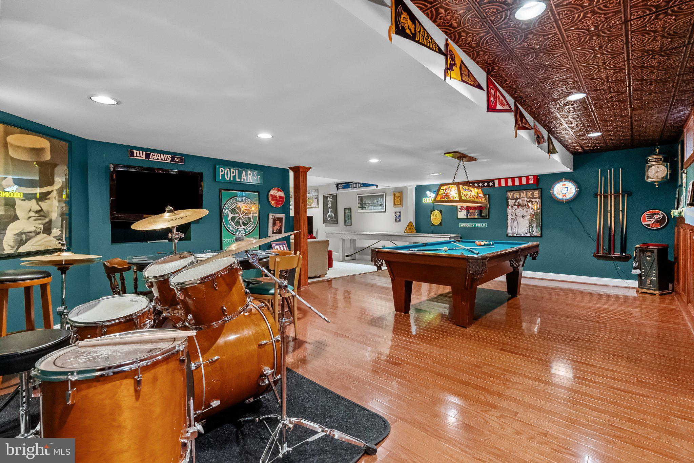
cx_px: 347
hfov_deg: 96.7
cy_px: 232
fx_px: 309
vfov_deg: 73.8
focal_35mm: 16
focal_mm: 16
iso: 4000
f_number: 8
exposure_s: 1/5
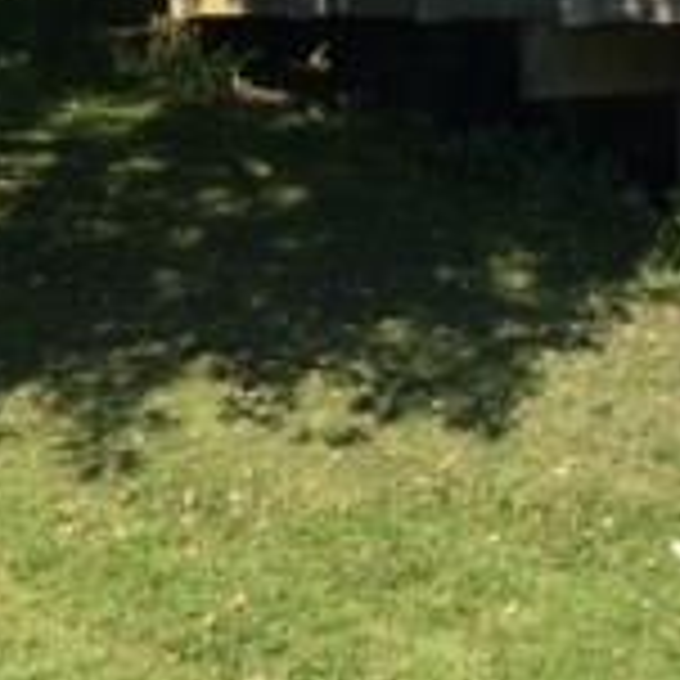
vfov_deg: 15.3
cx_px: 540
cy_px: -180
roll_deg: +3.0
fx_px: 2422
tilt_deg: +2.0
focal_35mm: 109
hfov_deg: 15.9
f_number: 2.2
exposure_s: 1/1244
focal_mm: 4.15
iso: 32
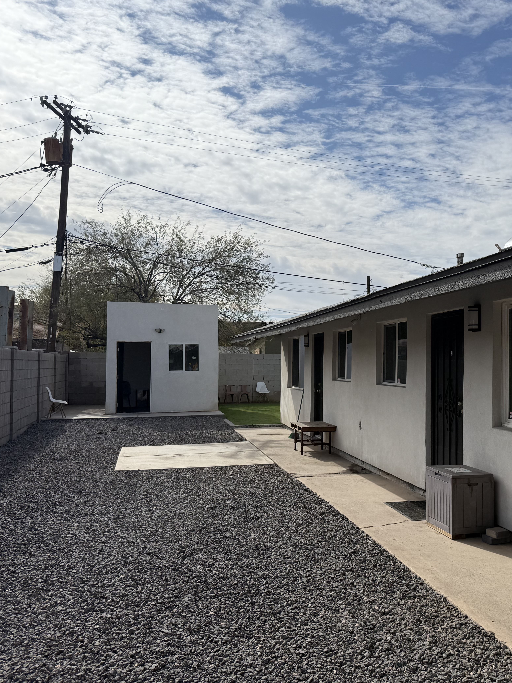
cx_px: 371
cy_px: 346
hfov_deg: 41.9
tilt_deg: +1.5
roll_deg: -0.3
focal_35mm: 33
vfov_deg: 55.3
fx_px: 651
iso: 80
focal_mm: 6.76
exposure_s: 1/14286
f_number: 1.78
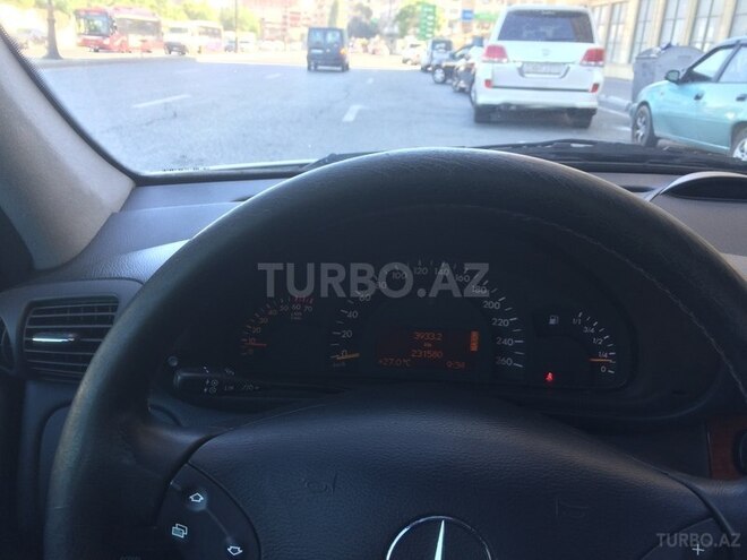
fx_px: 626
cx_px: 374
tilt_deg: -20.8
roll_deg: -4.0
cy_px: 280
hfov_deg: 61.7
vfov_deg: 48.2
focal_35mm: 29
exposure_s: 1/100
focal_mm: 4.15
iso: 50
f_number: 2.2
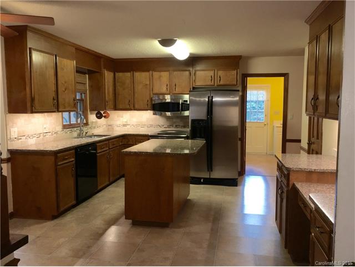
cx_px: 178
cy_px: 134
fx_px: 297
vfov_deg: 48.2
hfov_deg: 61.7
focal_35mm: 29
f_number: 2.2
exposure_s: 1/30
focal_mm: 4.15
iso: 40
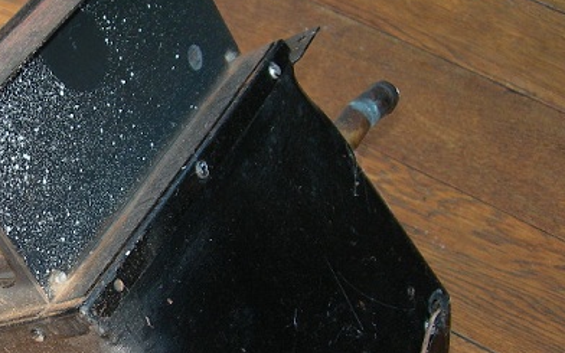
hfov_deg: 25.2
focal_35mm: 79
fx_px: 1216
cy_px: 235
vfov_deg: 16.5
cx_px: 35
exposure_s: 1/30
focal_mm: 7.8
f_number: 2.8
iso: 50
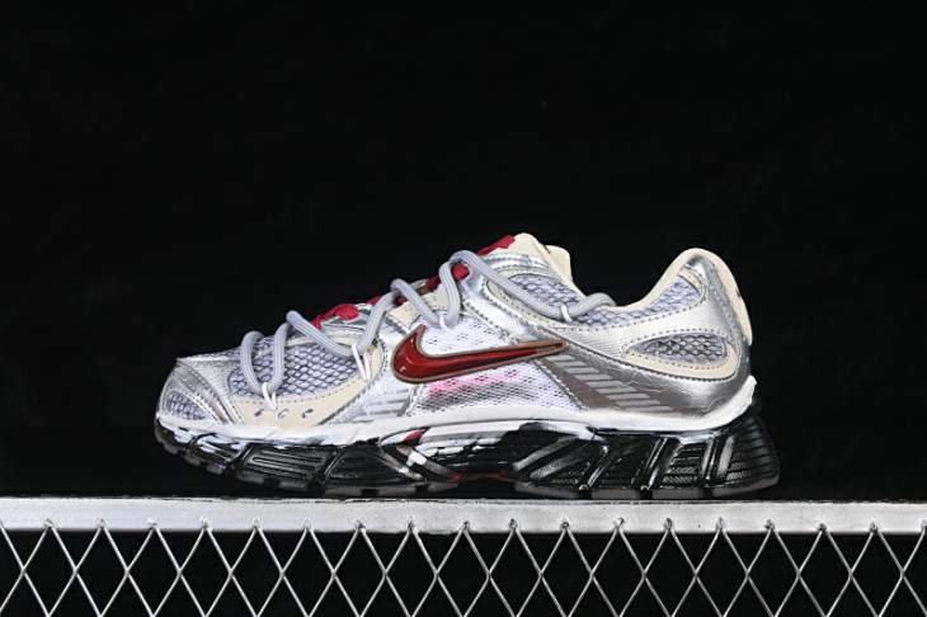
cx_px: 464
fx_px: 1930
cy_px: 308
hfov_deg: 27.0
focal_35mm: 75
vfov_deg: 18.2
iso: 160
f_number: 7.1
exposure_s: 1/60
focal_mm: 50
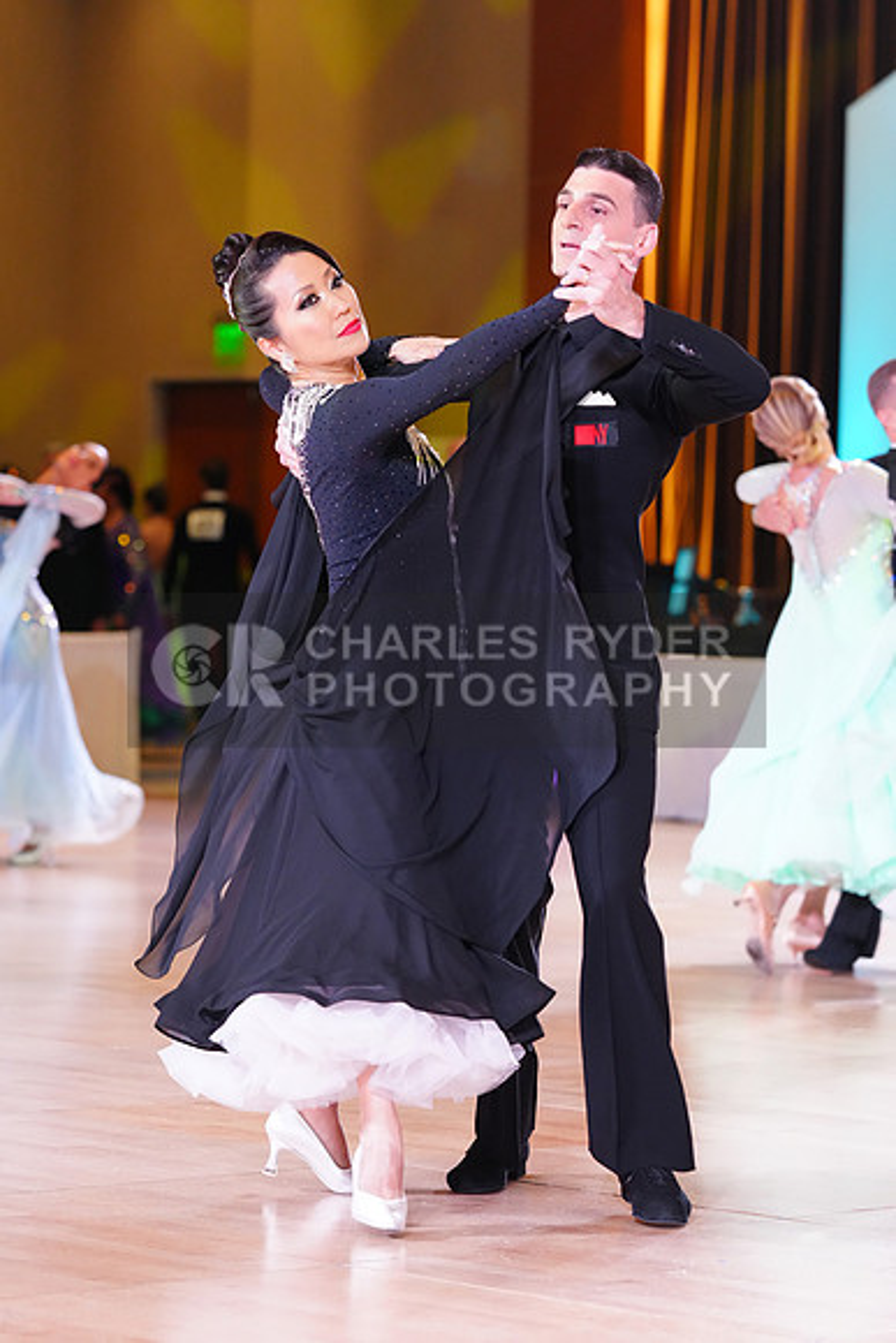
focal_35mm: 135
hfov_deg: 10.2
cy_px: 672
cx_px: 448
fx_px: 5037
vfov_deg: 15.2
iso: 3200
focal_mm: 135
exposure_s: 1/250
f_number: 4
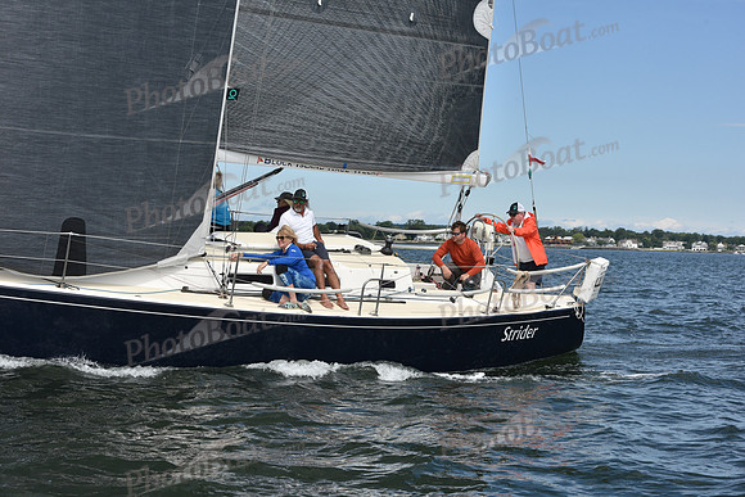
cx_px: 372
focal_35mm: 70
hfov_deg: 28.8
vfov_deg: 19.5
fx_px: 1449
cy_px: 248
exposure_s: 1/1000
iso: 320
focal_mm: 70
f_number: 10
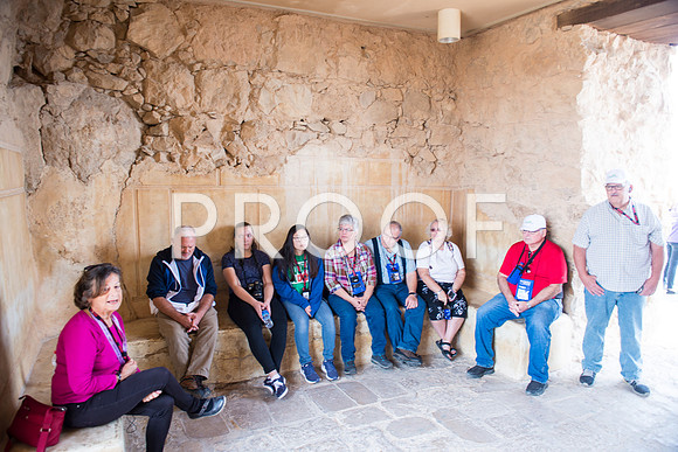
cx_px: 339
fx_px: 452
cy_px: 226
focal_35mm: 24
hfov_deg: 73.7
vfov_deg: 53.2
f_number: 2.8
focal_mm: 24
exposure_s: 1/40
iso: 100
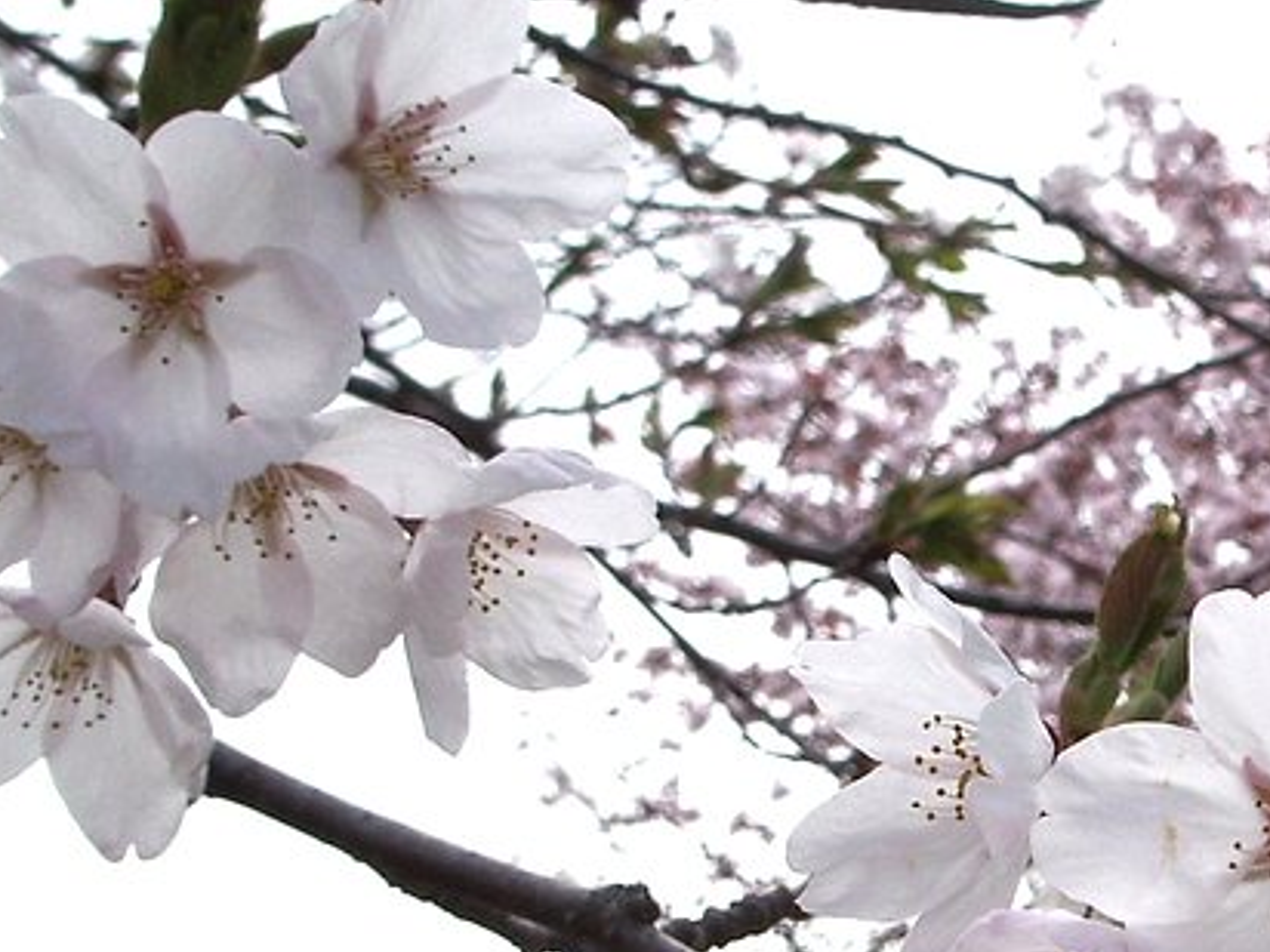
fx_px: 3742
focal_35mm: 102
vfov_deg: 14.4
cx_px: 1202
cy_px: 835
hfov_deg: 18.8
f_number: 4.6
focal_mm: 6.8
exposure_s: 1/500
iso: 50
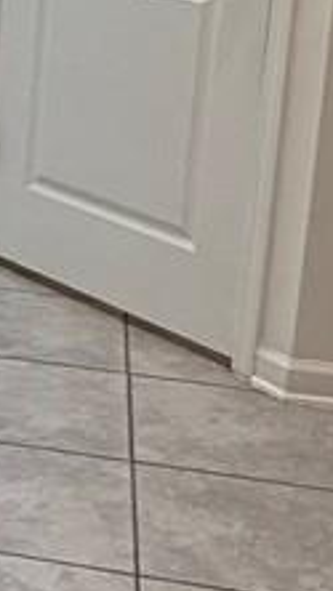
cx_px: -490
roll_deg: +1.0
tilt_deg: -12.8
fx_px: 1725
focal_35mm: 110
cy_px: 53
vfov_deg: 19.1
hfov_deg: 9.6
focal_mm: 2.22
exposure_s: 1/120
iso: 160
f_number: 2.2
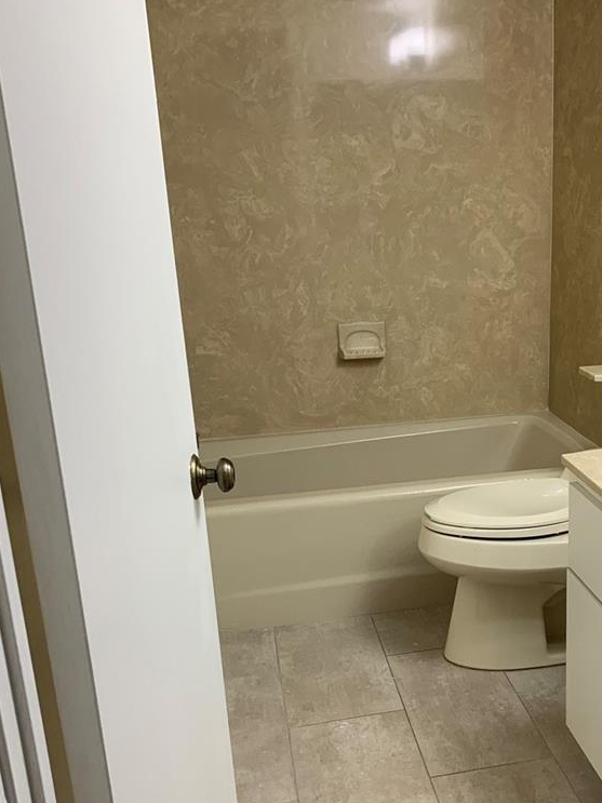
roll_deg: +2.1
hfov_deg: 33.7
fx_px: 974
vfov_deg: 44.5
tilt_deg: -17.6
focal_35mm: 42
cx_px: 440
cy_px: 495
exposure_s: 1/60
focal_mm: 4.25
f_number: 1.8
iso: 100
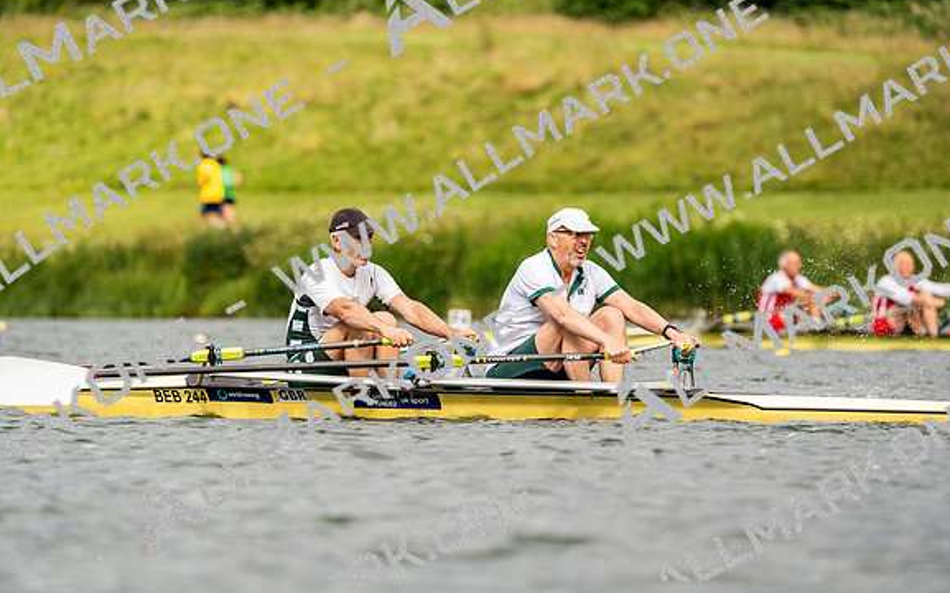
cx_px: 476
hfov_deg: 5.2
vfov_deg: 3.2
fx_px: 10532
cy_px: 299
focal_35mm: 407
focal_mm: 397
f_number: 6.3
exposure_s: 1/2000
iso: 400
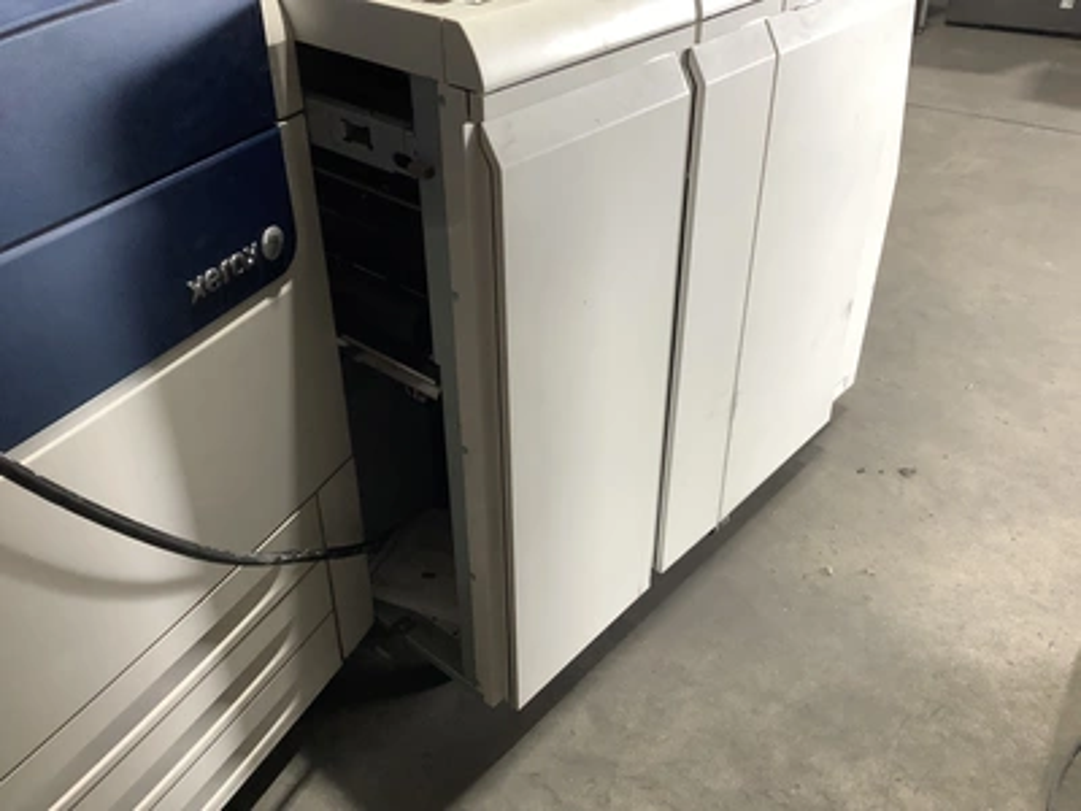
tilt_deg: -33.2
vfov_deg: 45.4
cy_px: 406
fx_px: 968
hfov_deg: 58.4
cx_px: 540
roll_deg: -0.8
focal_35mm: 31
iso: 100
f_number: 2.4
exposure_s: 1/60
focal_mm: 3.3
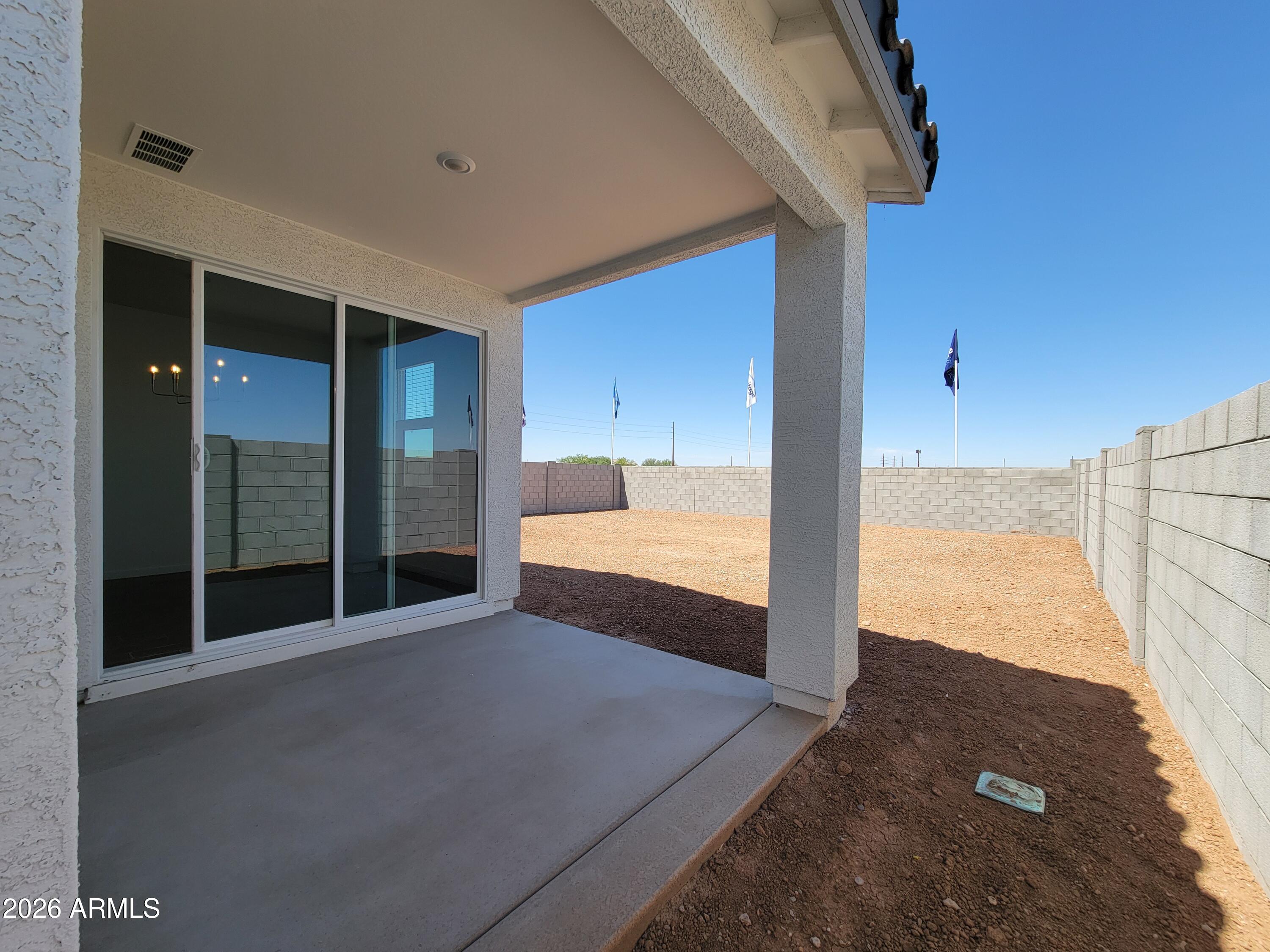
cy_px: 476
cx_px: 635
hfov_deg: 106.2
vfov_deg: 89.9
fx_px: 477
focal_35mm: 13
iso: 50
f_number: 2.2
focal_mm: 2.2
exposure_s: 1/1108
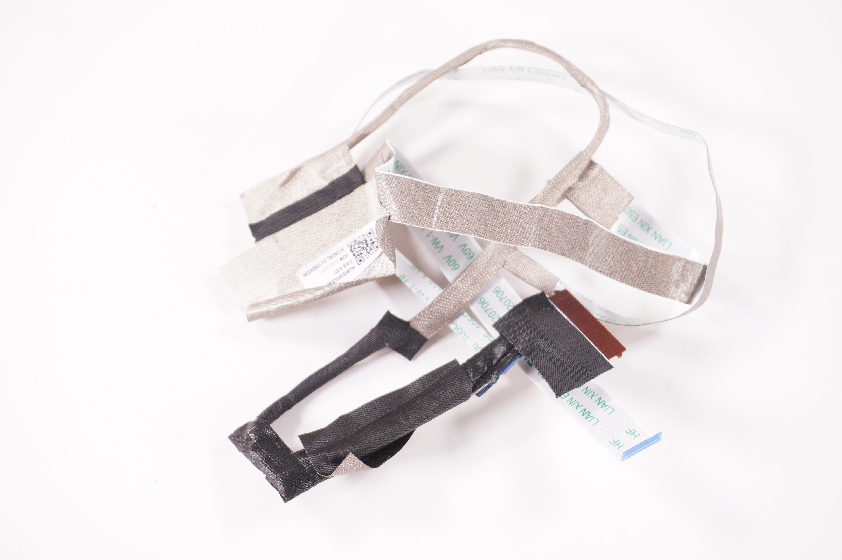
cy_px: 280
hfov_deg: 31.9
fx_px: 1472
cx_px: 421
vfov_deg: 21.5
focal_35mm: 63
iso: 640
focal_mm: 42
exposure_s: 1/160
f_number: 6.3
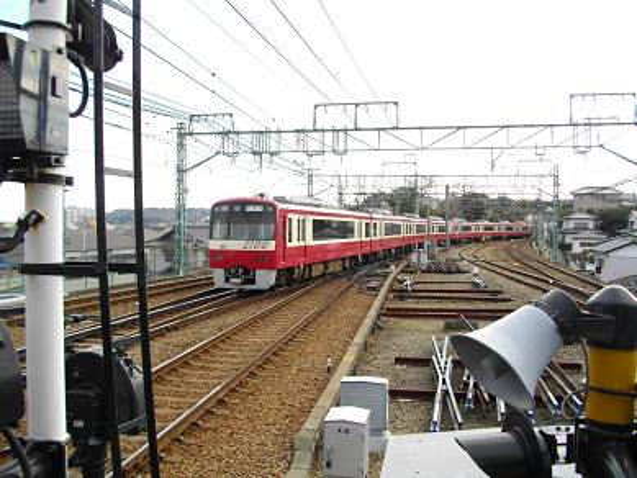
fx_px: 589
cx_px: 318
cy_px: 239
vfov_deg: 44.2
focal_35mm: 32
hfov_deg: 56.8
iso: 100
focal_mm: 5.7
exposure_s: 1/500
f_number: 2.9
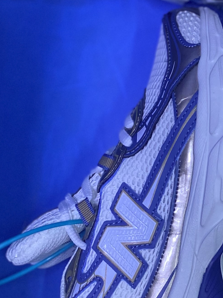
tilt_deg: -82.3
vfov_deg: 24.2
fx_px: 687
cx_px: 302
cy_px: 80
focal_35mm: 80
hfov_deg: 17.2
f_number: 1.8
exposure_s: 1/60
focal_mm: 4.25
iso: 200
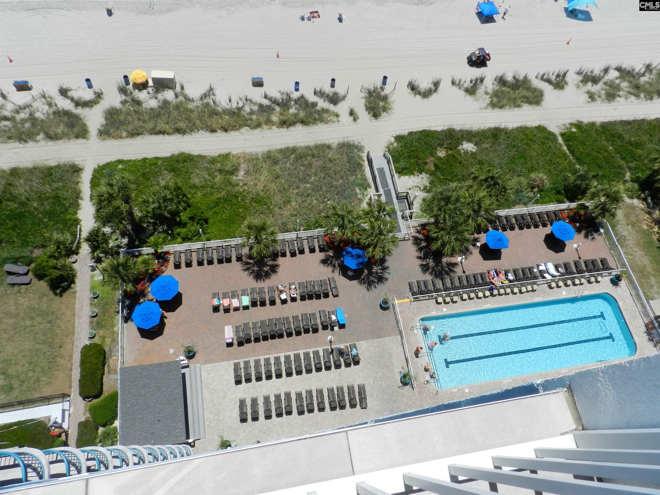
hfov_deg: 73.9
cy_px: 248
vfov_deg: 58.9
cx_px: 330
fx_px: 439
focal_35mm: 23
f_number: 5
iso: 160
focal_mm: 4
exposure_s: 1/1000
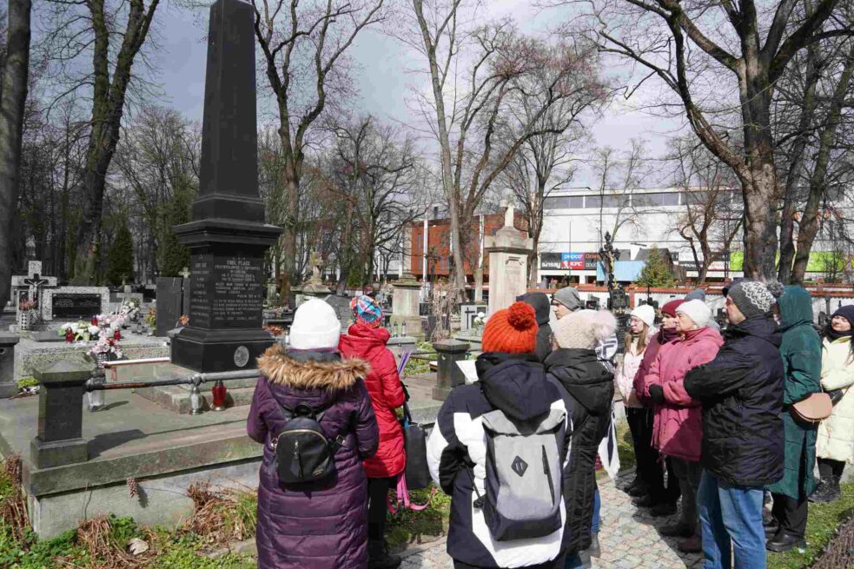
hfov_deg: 71.5
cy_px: 289
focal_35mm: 25
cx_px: 429
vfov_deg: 51.3
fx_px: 593
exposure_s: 1/200
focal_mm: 24
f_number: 8
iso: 100
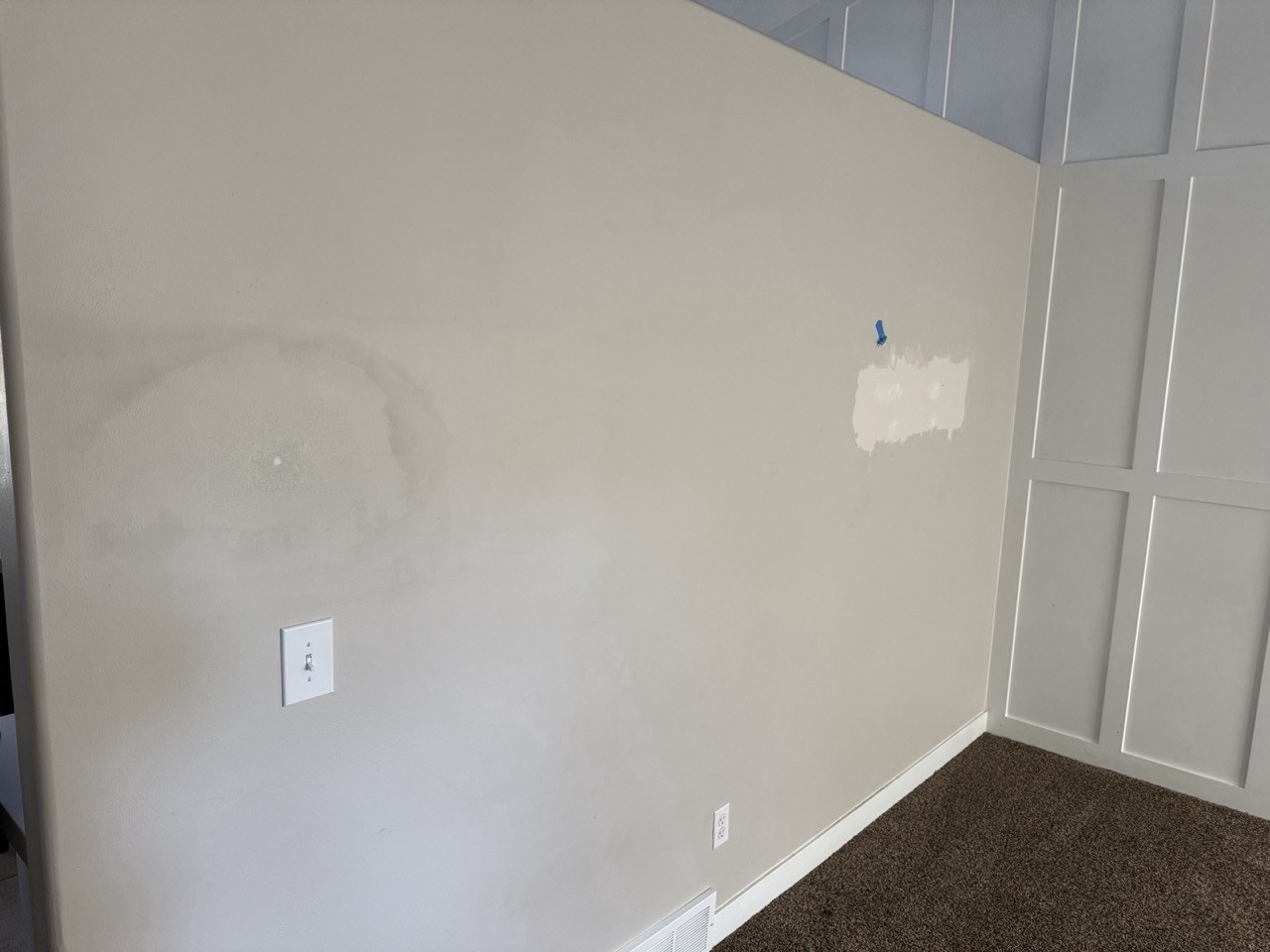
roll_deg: -2.1
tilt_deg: -8.1
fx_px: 881
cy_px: 476
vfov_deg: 56.8
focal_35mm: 24
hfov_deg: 71.6
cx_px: 635
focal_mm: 6.76
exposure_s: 1/103
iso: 200
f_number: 1.78
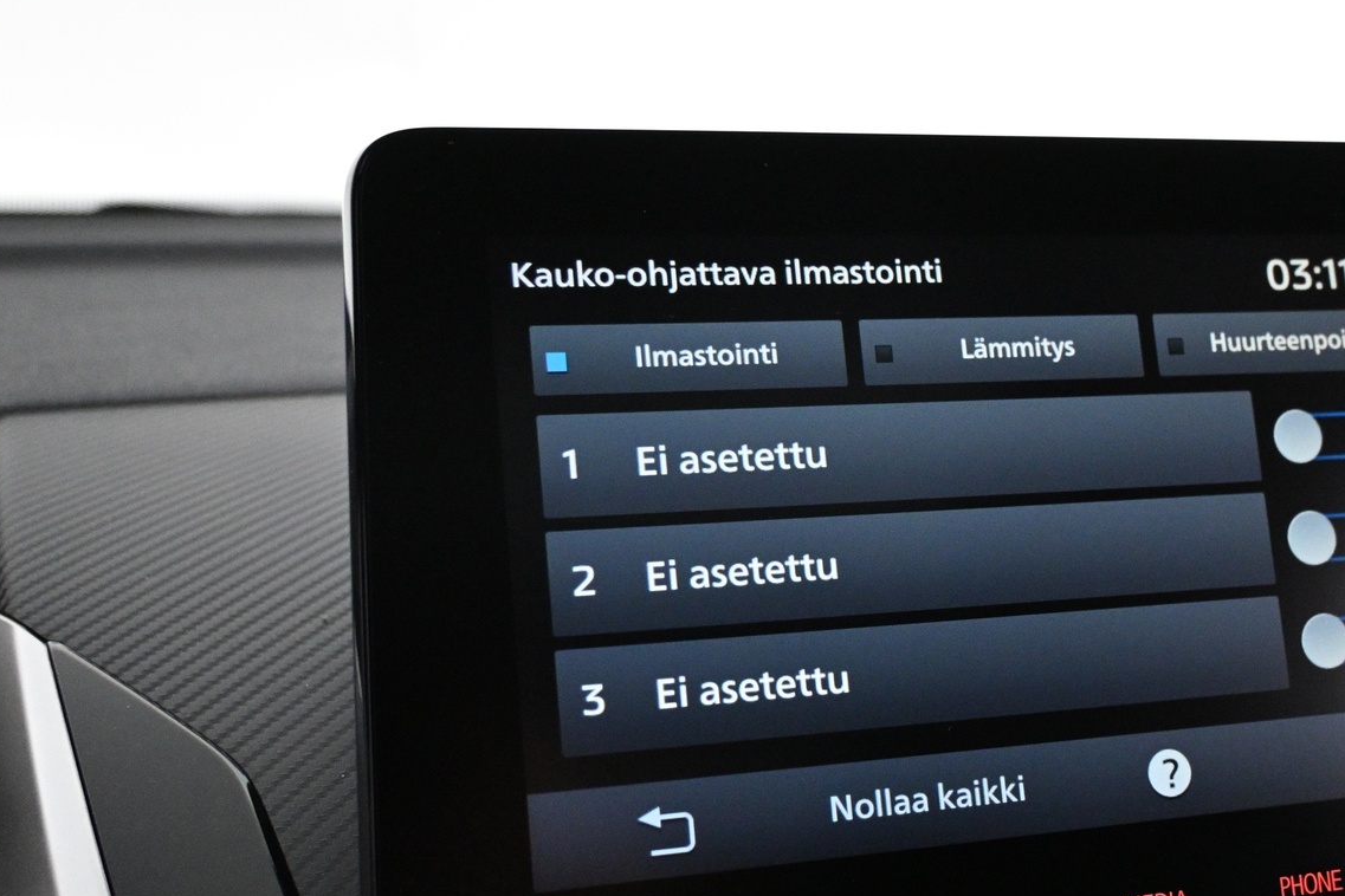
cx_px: 942
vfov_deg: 28.0
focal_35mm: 48
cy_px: 527
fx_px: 1796
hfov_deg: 40.3
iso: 4000
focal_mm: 22.5
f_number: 4
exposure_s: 1/100
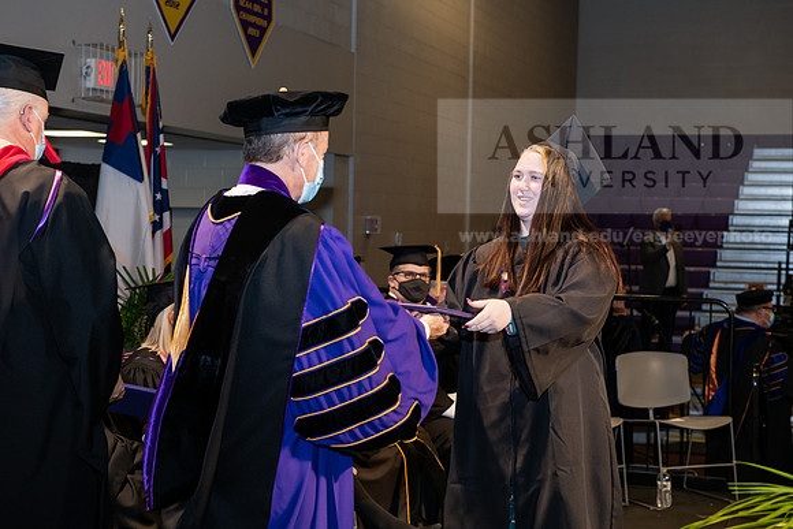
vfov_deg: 20.6
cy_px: 264
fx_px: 1454
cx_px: 396
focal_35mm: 66
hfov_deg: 30.5
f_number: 6.3
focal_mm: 66
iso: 1600
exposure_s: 1/200
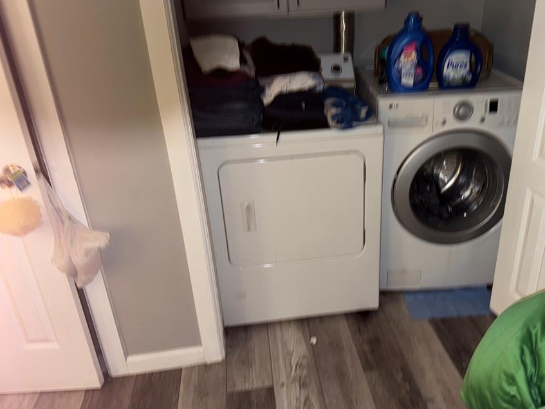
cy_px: 177
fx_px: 457
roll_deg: +1.2
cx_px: 310
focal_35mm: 29
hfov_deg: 61.4
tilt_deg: -21.9
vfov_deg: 48.1
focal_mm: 6.76
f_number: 1.78
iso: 64
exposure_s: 1/15
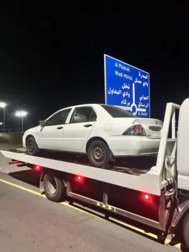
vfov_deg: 71.6
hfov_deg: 56.8
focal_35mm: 24
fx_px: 175
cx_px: 94
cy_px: 126
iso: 1000
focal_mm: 6.86
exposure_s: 1/39
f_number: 1.78
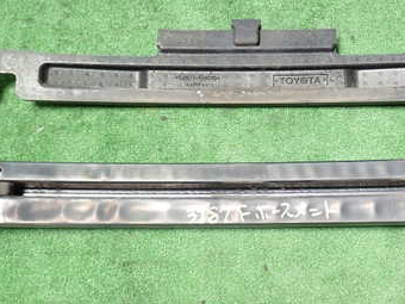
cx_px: 239
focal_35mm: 53
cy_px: 135
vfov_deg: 27.5
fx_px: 620
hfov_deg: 36.1
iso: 200
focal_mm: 5.4
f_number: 2.3
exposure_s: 1/60
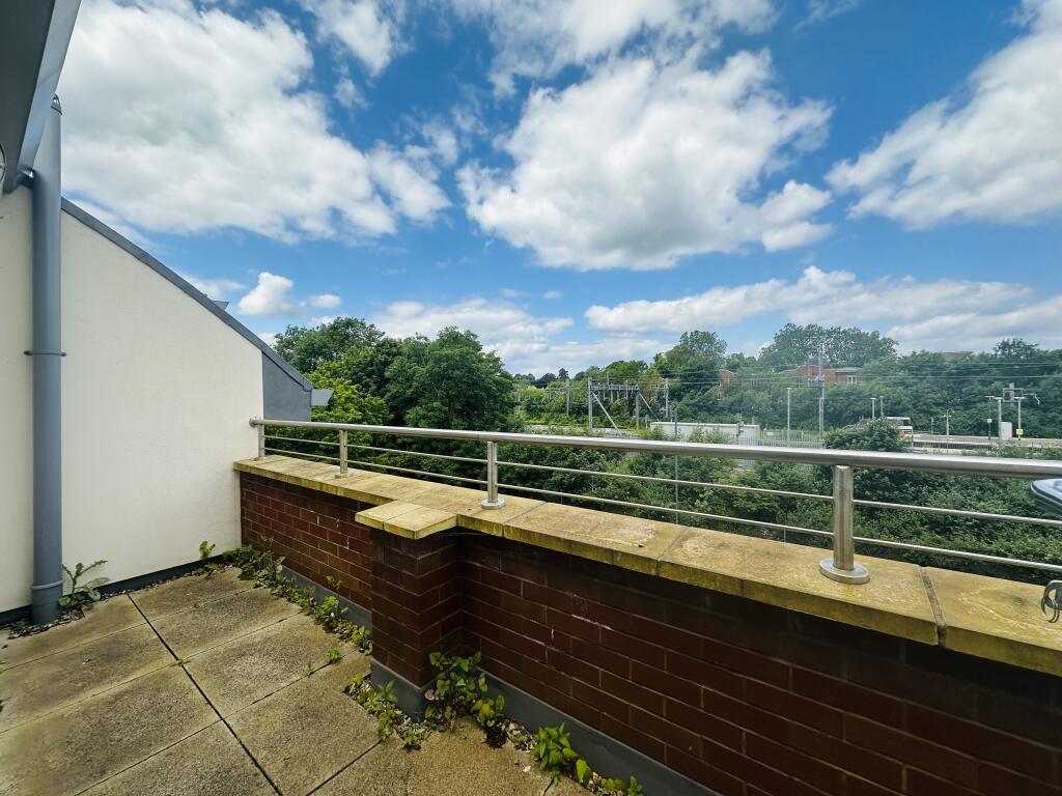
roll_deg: +1.0
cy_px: 398
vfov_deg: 85.7
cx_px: 531
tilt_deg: -0.2
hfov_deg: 102.1
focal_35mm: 14
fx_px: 430
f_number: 2.2
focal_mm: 2.22
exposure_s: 1/1575
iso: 50
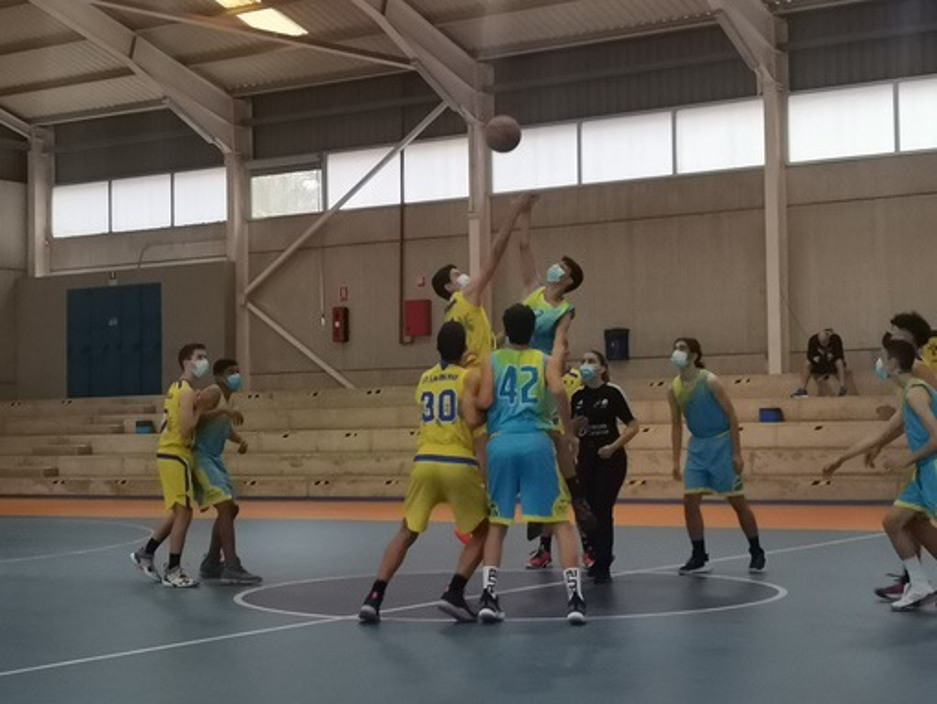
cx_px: 468
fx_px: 1787
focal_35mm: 66
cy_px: 352
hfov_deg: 29.4
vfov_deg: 22.3
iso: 320
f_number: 1.8
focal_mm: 4.75
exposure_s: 1/100
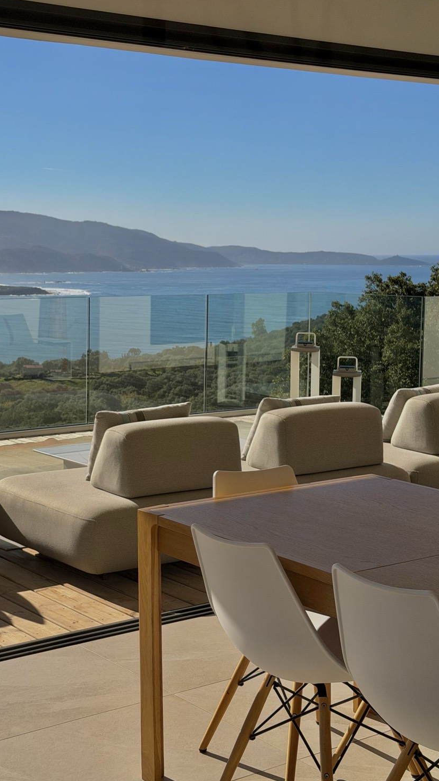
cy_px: 372
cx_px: 148
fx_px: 1179
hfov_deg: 21.0
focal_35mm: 57
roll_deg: -0.4
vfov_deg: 36.6
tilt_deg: -5.9
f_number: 1.78
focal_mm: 6.76
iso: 80
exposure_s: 1/8772
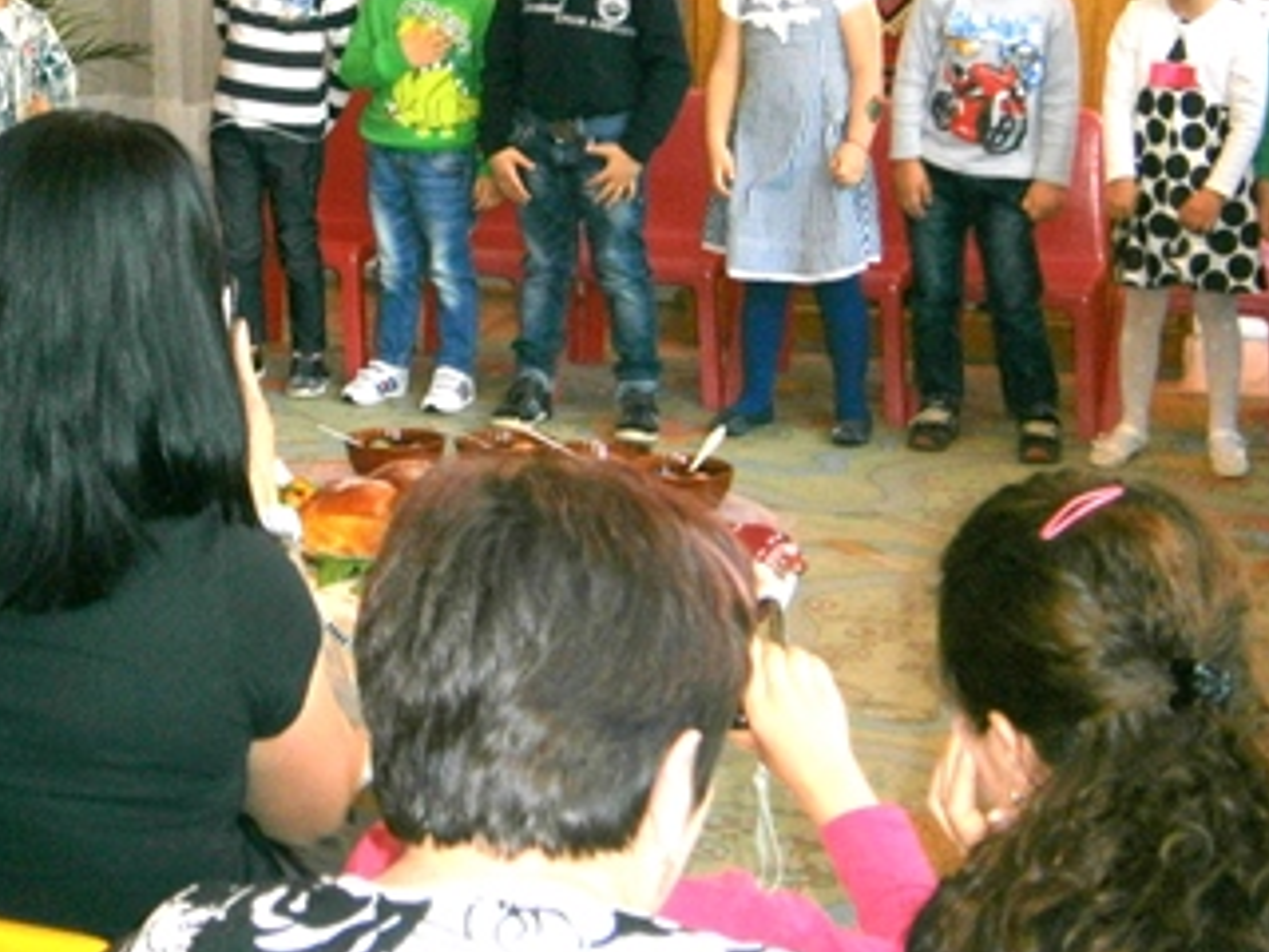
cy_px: 270
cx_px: 373
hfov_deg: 20.8
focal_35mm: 94
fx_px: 3446
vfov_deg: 15.7
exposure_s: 1/40
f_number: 3.4
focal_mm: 8.3
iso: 160
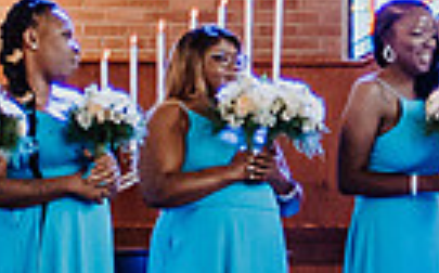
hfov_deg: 7.8
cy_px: 83
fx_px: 3131
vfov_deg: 5.0
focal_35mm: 262
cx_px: 753
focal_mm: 35
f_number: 1.8
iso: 1800
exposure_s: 1/1250
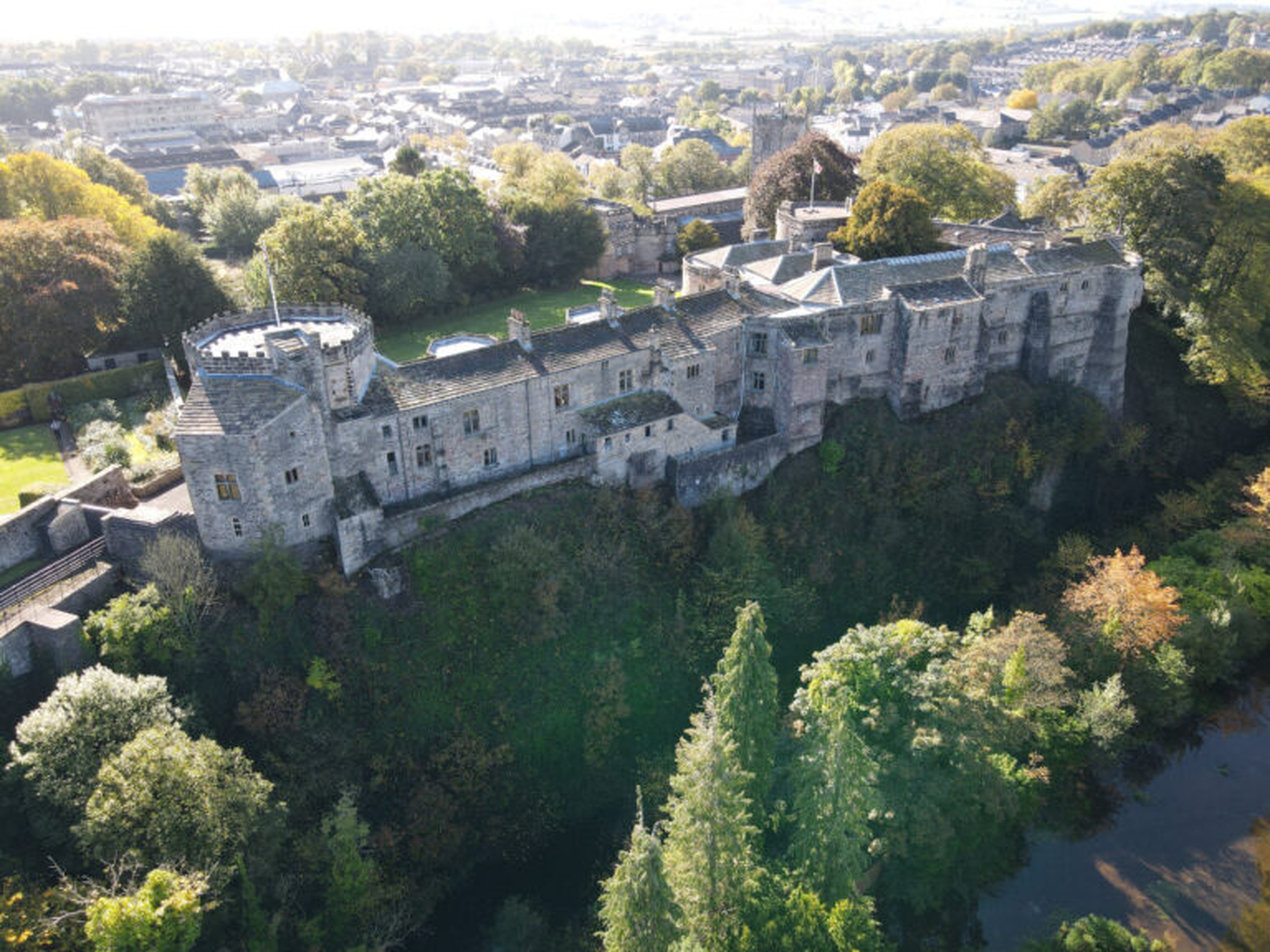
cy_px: 476
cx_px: 635
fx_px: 881
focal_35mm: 24
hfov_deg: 71.6
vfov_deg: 56.8
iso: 100
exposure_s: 1/80
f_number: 2.8
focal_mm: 4.5
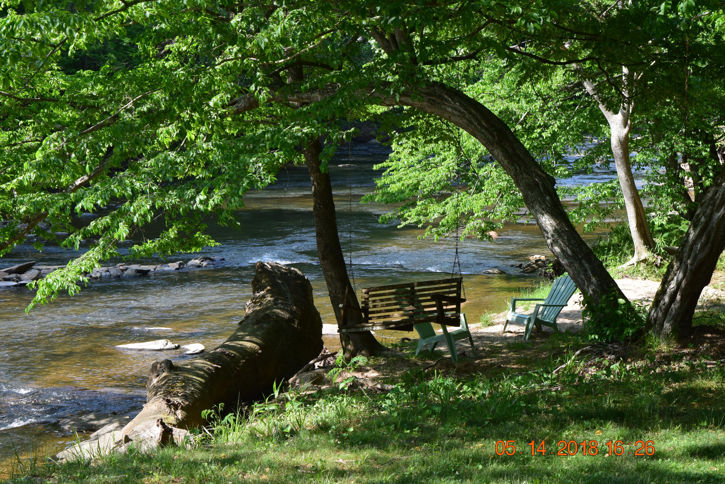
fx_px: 1571
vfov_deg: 17.5
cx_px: 362
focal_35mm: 78
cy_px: 242
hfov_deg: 26.0
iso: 400
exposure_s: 1/250
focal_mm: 52
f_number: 10
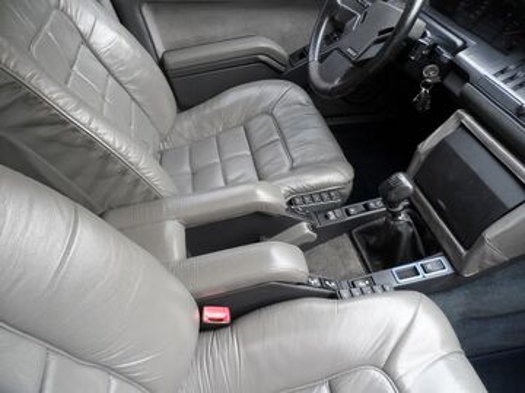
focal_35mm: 24
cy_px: 196
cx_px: 262
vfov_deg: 56.8
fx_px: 364
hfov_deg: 71.6
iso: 120
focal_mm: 4
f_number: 3.2
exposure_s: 1/30
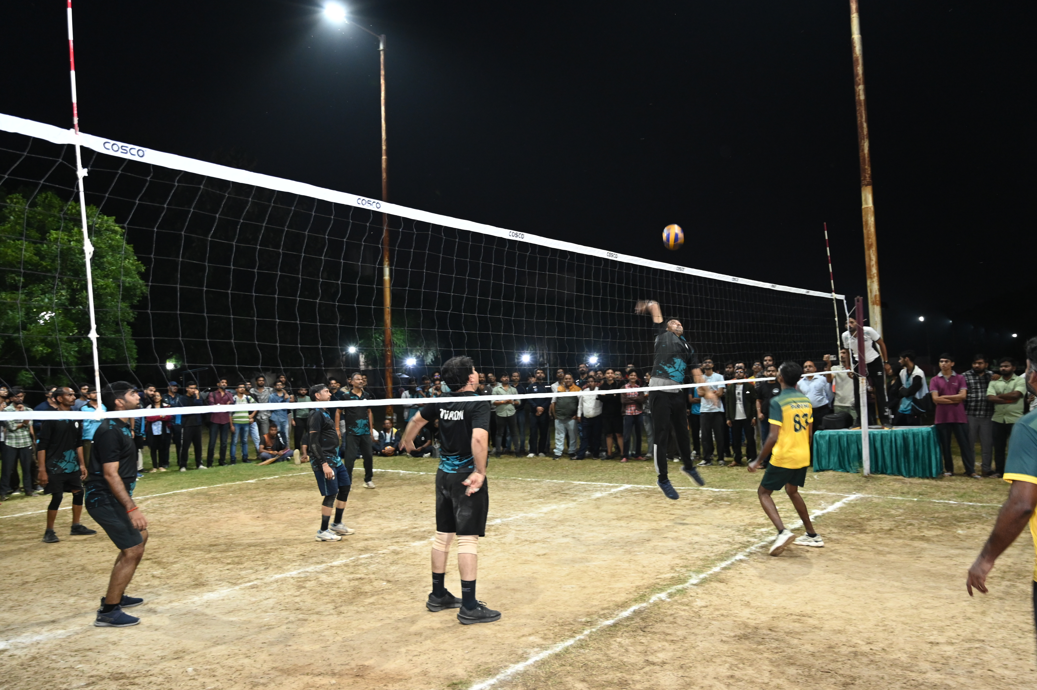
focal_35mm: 29
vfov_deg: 44.9
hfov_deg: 63.7
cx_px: 518
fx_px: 835
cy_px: 345
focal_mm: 29
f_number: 4
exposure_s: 1/60
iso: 3200
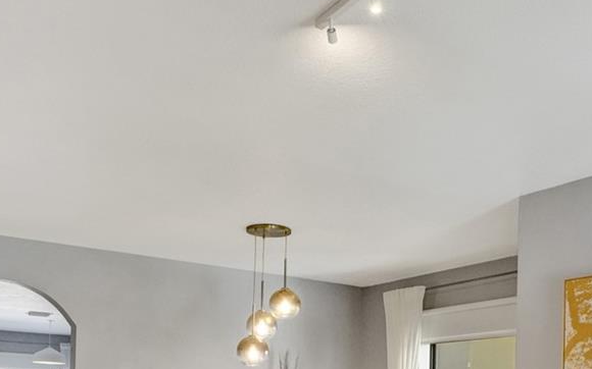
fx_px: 726
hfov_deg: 43.9
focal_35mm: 45
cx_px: 384
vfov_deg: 25.9
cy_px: 429
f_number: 8
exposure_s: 1/250
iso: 3200
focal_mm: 16
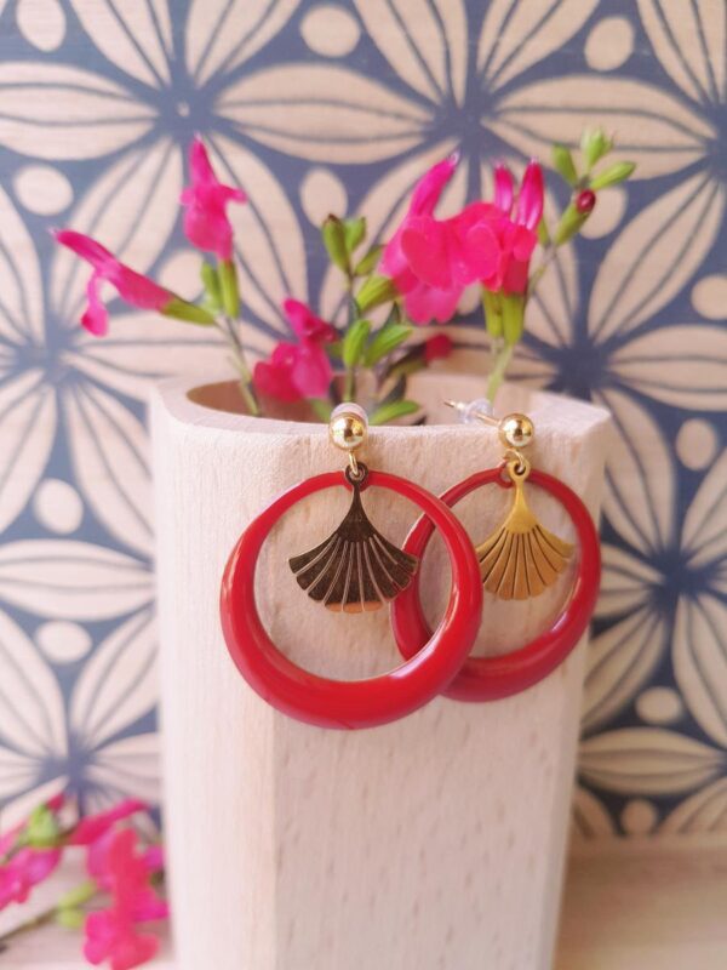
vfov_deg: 67.3
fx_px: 728
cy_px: 485
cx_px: 364
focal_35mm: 26
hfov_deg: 53.1
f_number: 1.7
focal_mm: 4.2
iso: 40
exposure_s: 1/140
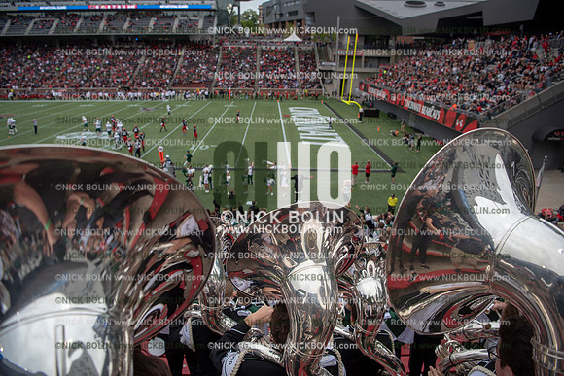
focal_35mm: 24
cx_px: 282
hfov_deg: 73.7
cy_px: 188
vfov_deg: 53.2
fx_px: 376
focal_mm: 24
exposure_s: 1/1000
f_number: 3.5
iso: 250
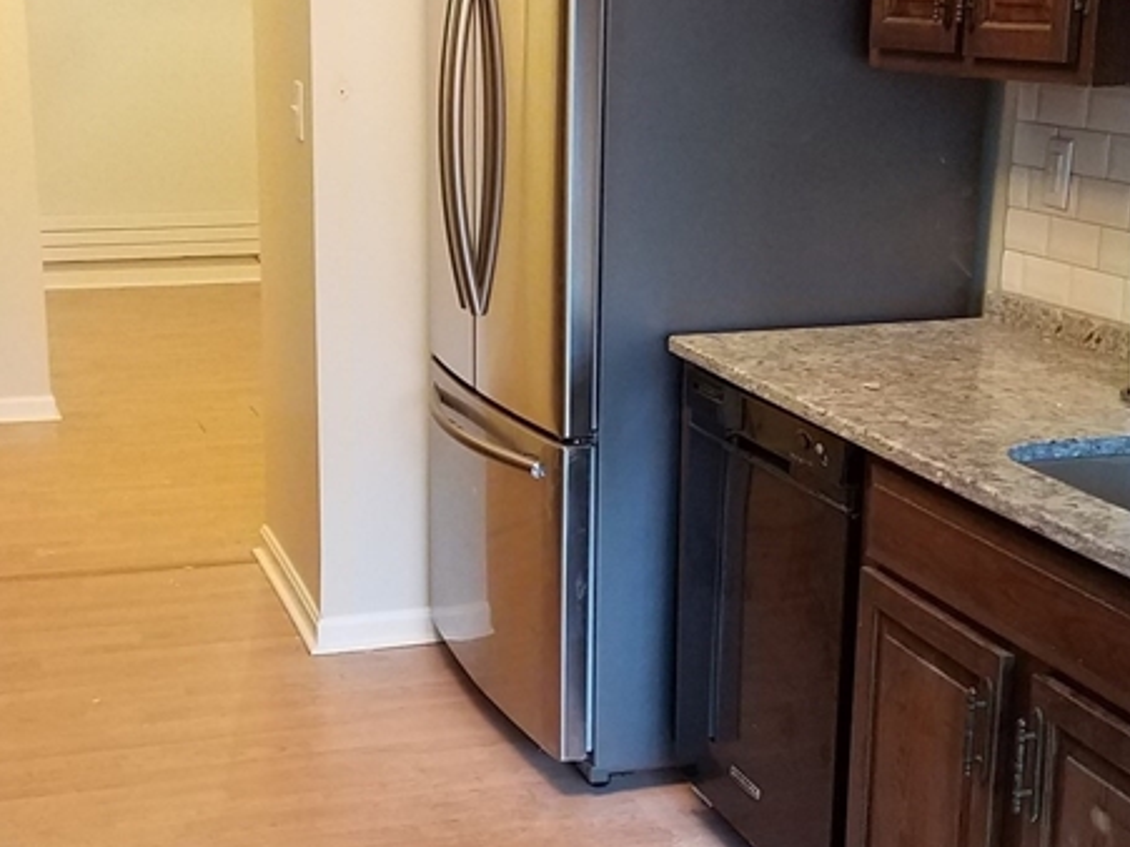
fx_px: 1925
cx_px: 479
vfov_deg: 24.8
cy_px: 461
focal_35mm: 59
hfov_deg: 32.6
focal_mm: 4.2
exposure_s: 1/24
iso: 200
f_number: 1.7
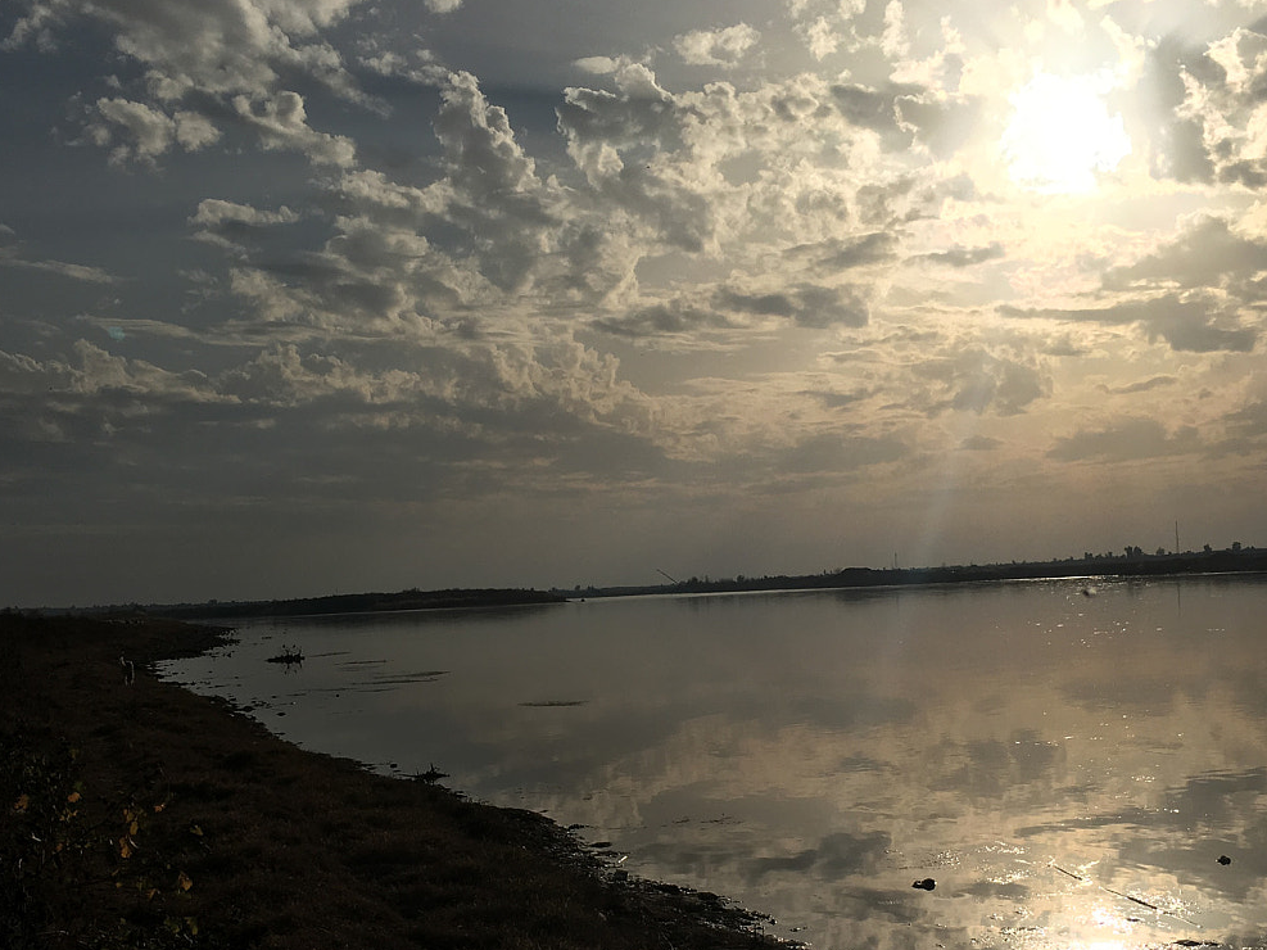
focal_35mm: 47
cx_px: 599
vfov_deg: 30.5
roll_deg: +2.9
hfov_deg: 40.4
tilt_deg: -3.1
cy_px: 669
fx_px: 1720
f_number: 2.2
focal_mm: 4.15
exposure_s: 1/10989
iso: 25
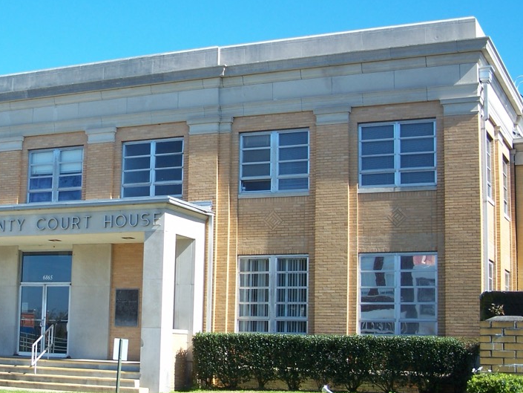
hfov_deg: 30.1
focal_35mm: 63
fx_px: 952
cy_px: 223
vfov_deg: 23.3
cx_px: 116
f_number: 2.8
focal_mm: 7.8
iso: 64
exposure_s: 1/500
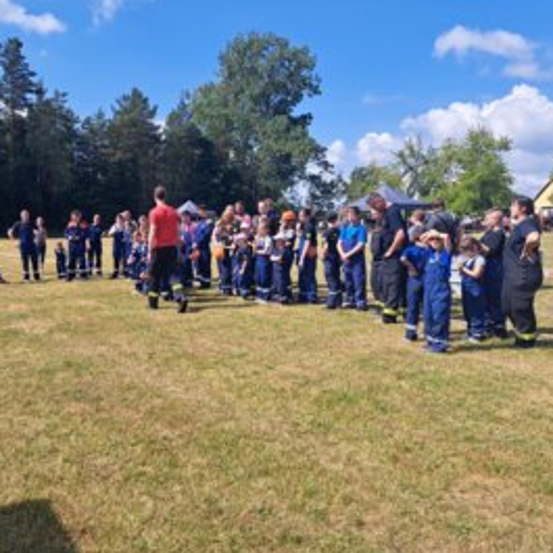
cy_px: 244
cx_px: 215
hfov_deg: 50.7
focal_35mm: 32
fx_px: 578
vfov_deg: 51.0
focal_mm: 5.23
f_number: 1.8
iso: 50
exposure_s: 1/1052
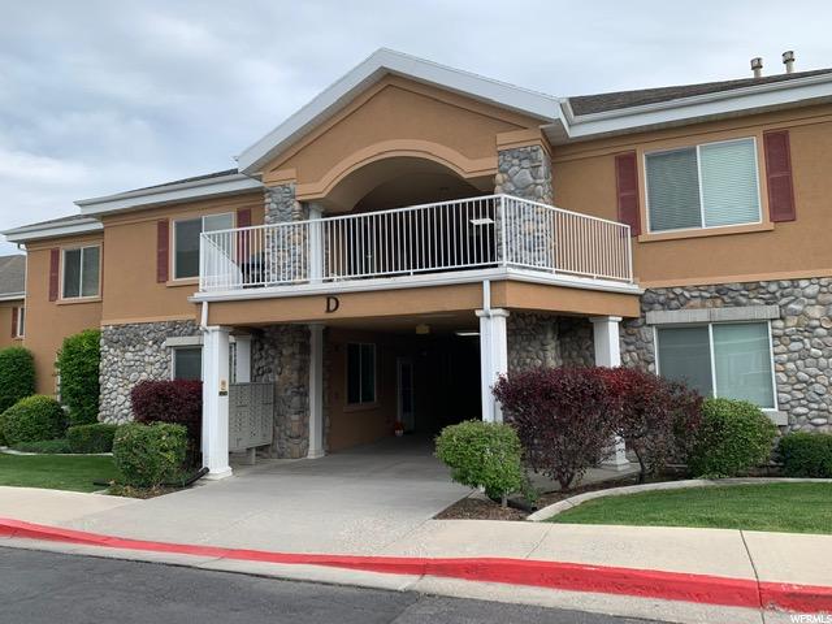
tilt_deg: +5.3
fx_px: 625
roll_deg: +1.0
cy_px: 312
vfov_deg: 53.1
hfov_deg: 67.3
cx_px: 416
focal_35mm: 26
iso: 25
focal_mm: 4.25
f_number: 1.8
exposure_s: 1/1088
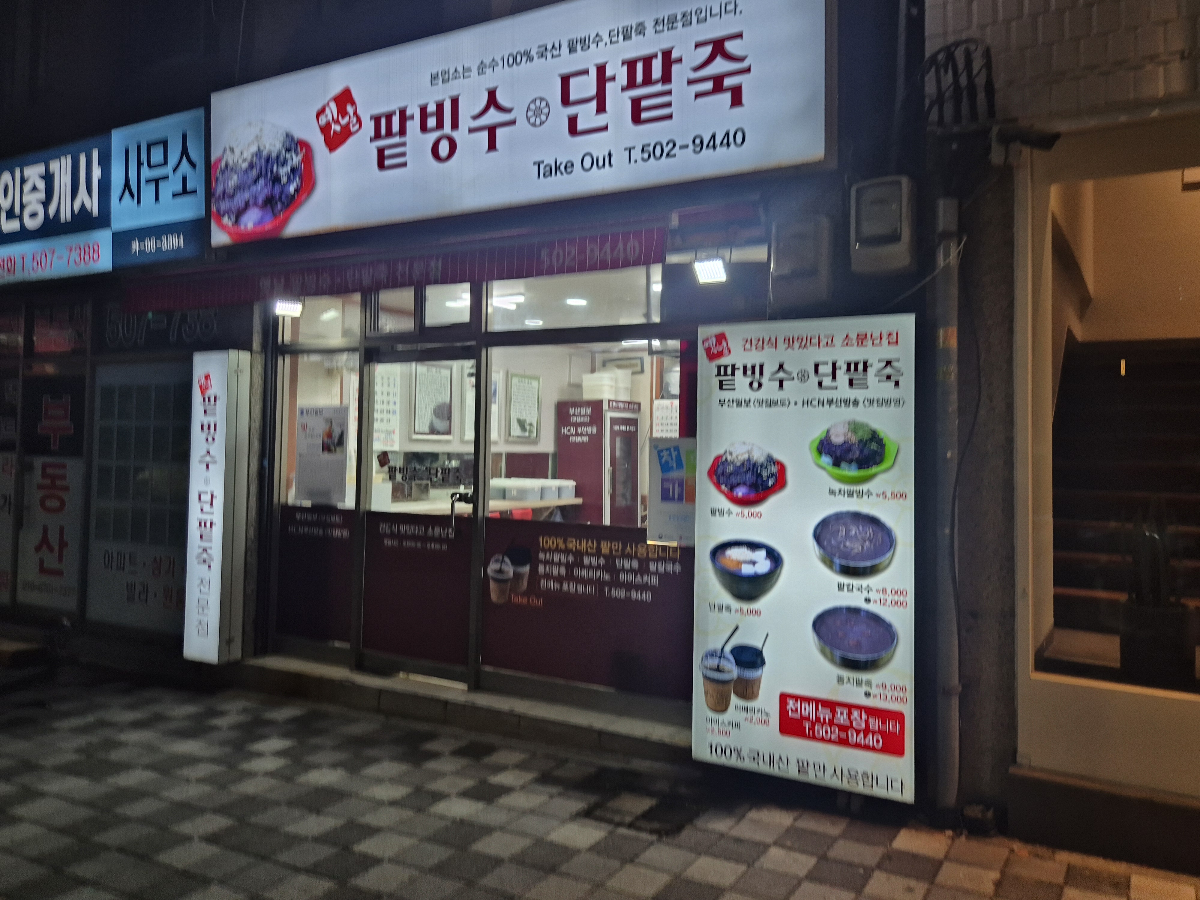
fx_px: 797
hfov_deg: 73.9
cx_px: 600
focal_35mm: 23
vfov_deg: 58.9
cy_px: 450
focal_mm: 5.4
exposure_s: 1/120
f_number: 1.8
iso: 64
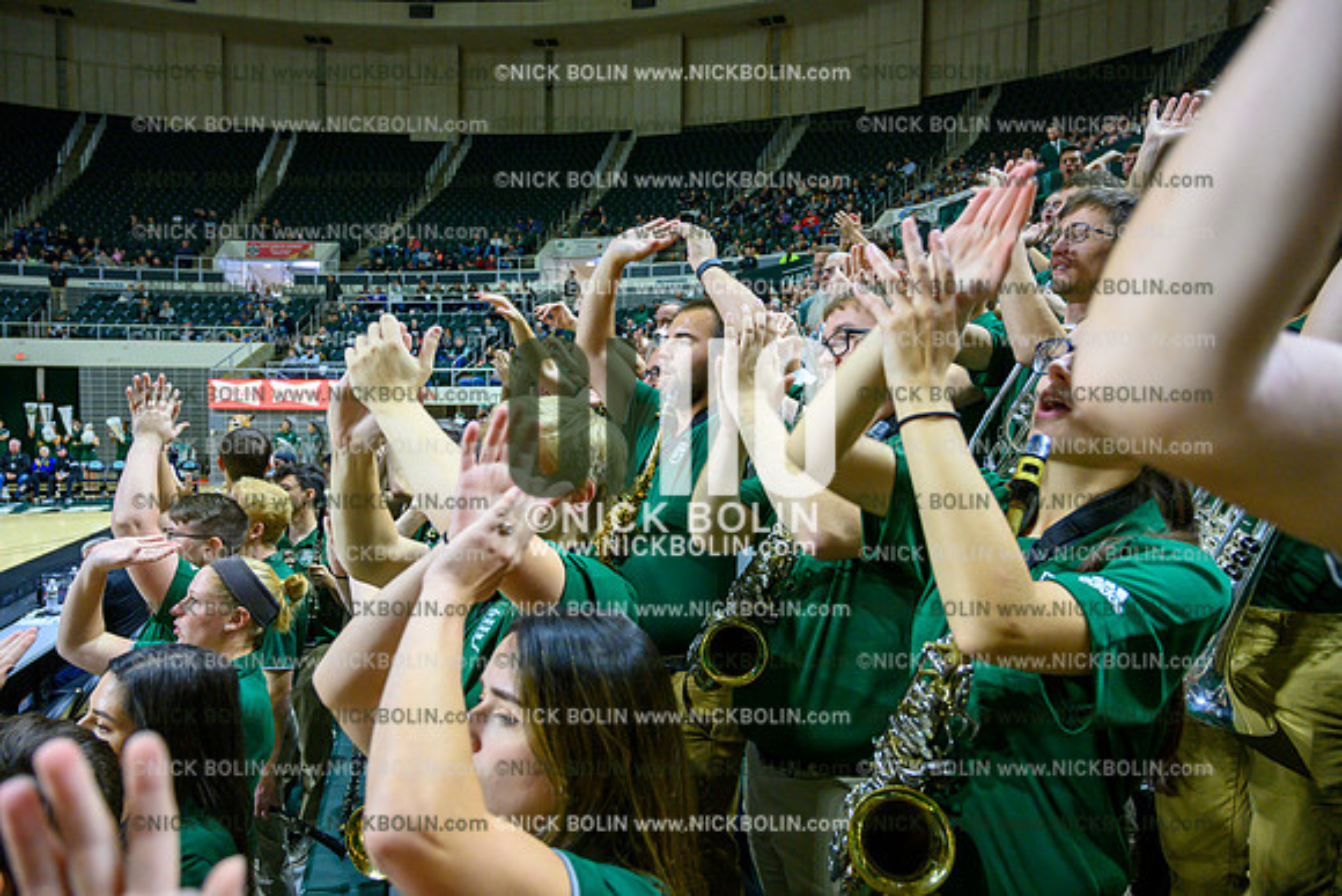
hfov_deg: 73.7
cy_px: 448
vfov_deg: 53.2
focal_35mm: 24
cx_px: 671
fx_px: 895
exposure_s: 1/200
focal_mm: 24
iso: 3200
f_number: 4.5
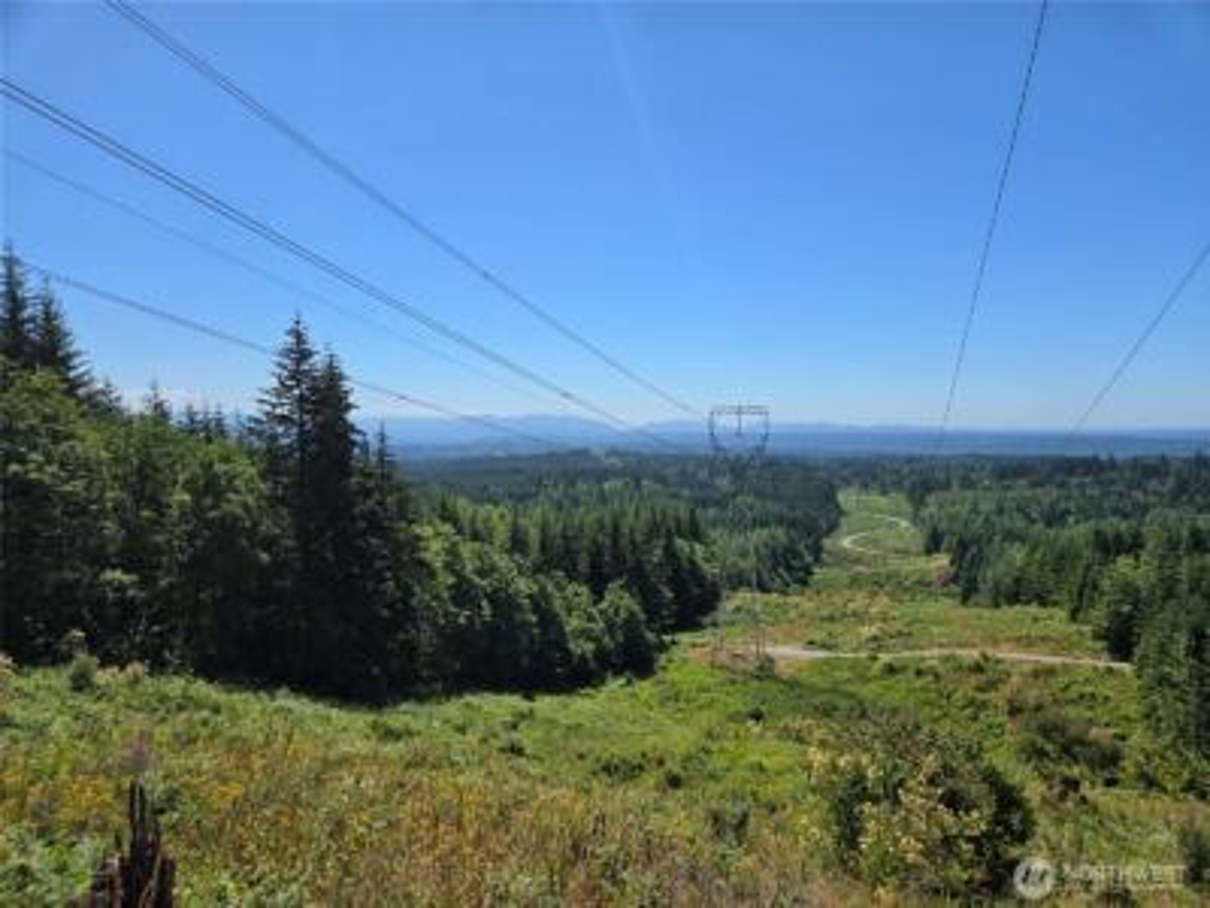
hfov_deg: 73.9
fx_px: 804
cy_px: 454
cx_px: 605
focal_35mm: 23
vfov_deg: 58.9
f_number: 1.8
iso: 25
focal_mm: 5.4
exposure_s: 1/2216
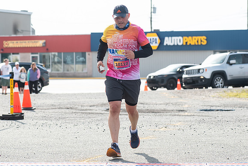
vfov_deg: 9.6
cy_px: 40
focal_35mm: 142
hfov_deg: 14.4
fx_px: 981
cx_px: 124
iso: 250
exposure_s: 1/1600
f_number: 4.5
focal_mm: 86
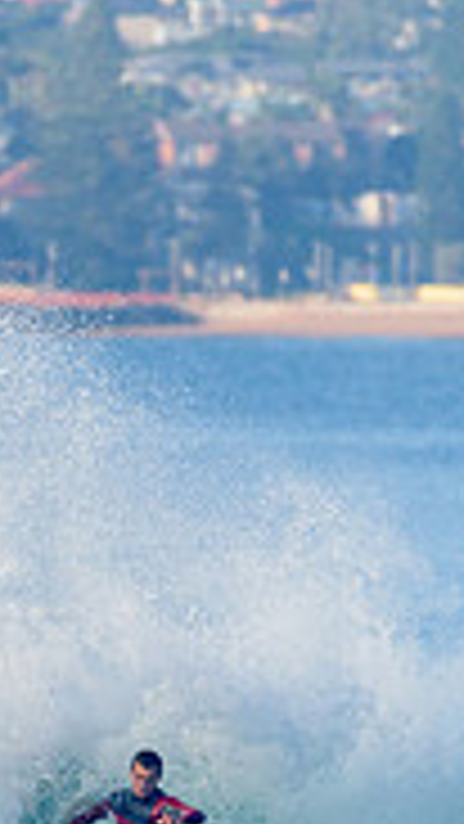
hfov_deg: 0.7
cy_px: 831
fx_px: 36314
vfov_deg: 1.3
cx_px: 36
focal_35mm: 1661
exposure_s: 1/2000
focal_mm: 500
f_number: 5.6
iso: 360
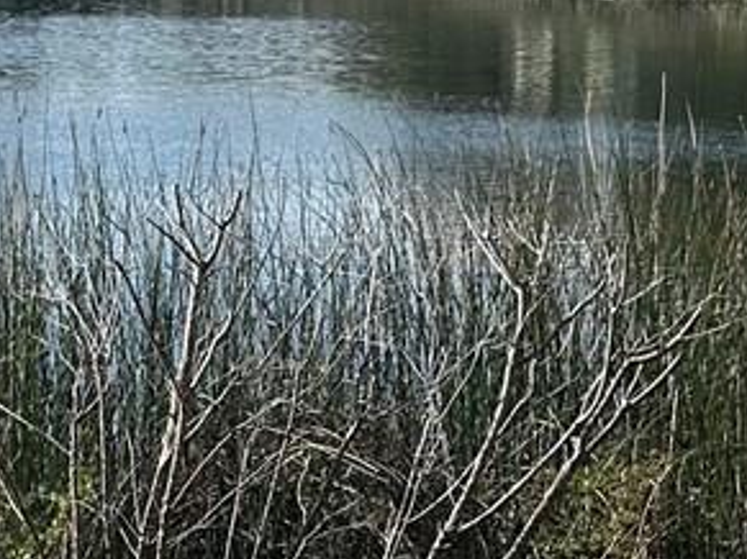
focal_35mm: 132
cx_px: -537
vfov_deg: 11.2
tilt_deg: -6.1
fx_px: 2847
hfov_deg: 13.6
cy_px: 174
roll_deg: -0.6
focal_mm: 6.86
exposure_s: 1/6623
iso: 80
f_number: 1.78
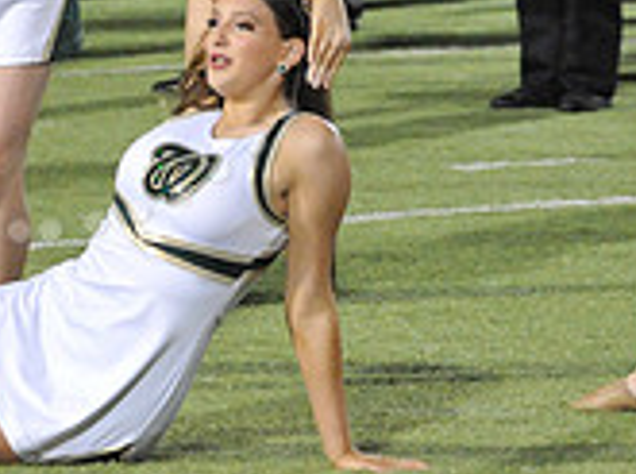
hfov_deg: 3.9
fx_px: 9313
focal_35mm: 508
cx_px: 19
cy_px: -131
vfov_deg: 2.9
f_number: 6.3
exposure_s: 1/160
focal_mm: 150
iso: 6400
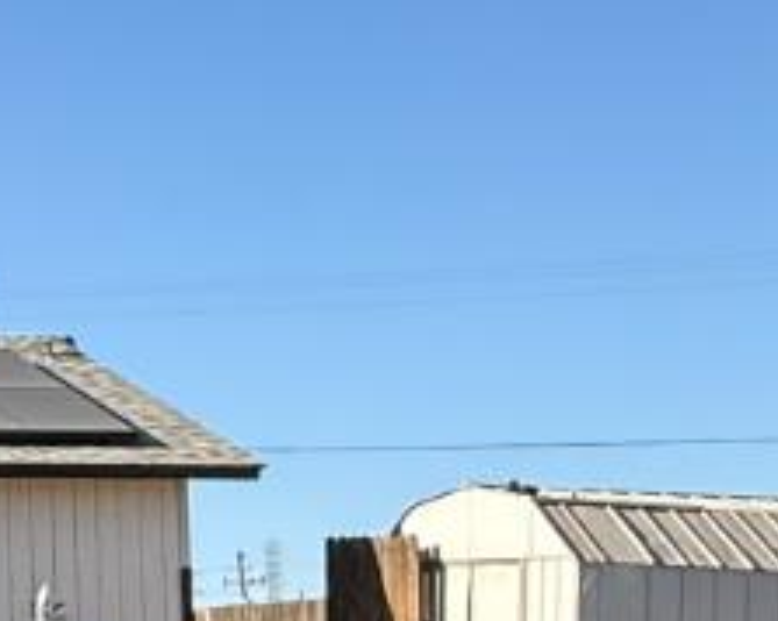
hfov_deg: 16.1
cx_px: -778
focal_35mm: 92
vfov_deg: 16.6
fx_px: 2117
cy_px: 501
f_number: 2.2
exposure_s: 1/1259
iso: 50
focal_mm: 2.22
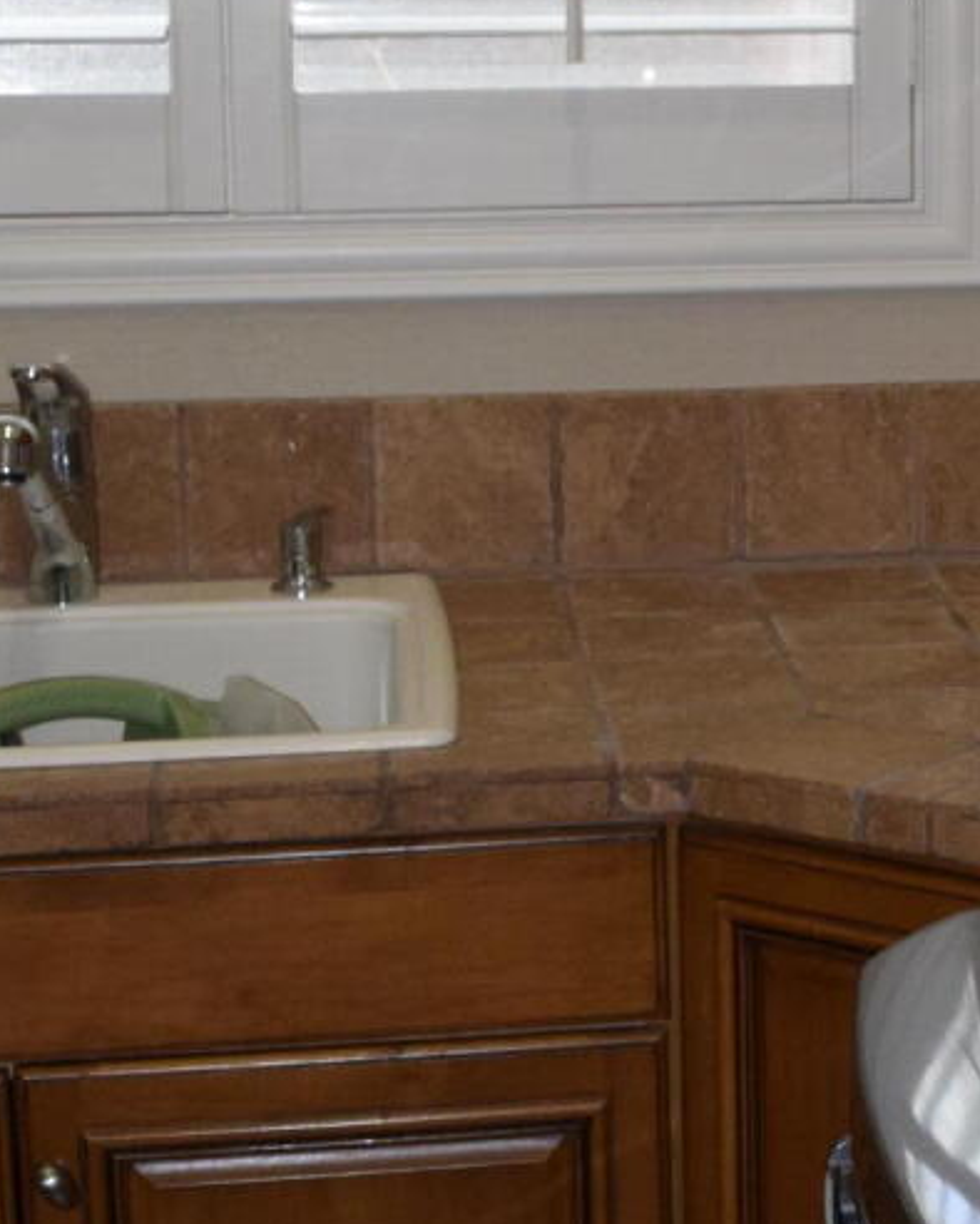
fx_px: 3732
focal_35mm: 103
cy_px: 363
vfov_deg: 18.5
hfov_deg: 14.1
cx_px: 1449
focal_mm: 18
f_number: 4.5
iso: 800
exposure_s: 1/80
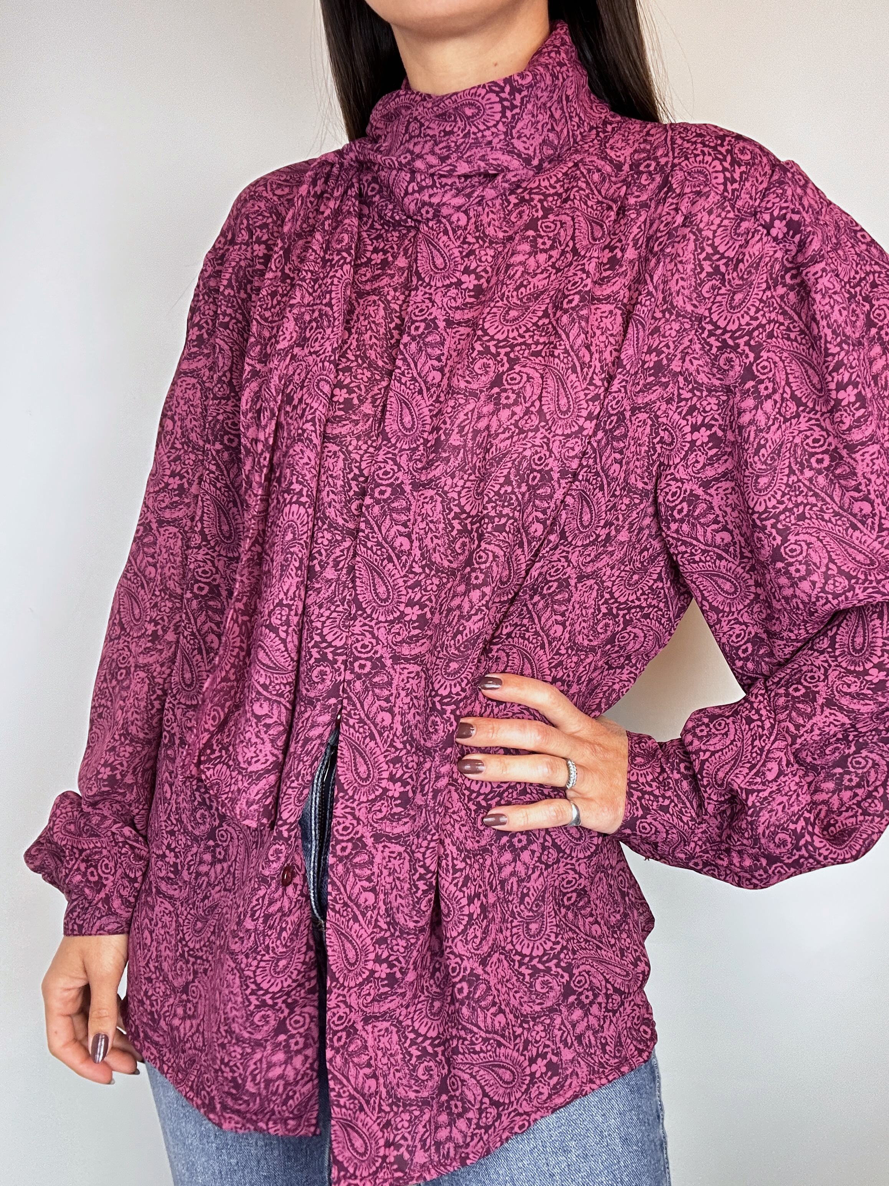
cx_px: 444
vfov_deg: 60.0
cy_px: 593
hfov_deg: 46.8
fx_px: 1027
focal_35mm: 30
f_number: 1.9
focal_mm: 2.69
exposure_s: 1/50
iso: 80
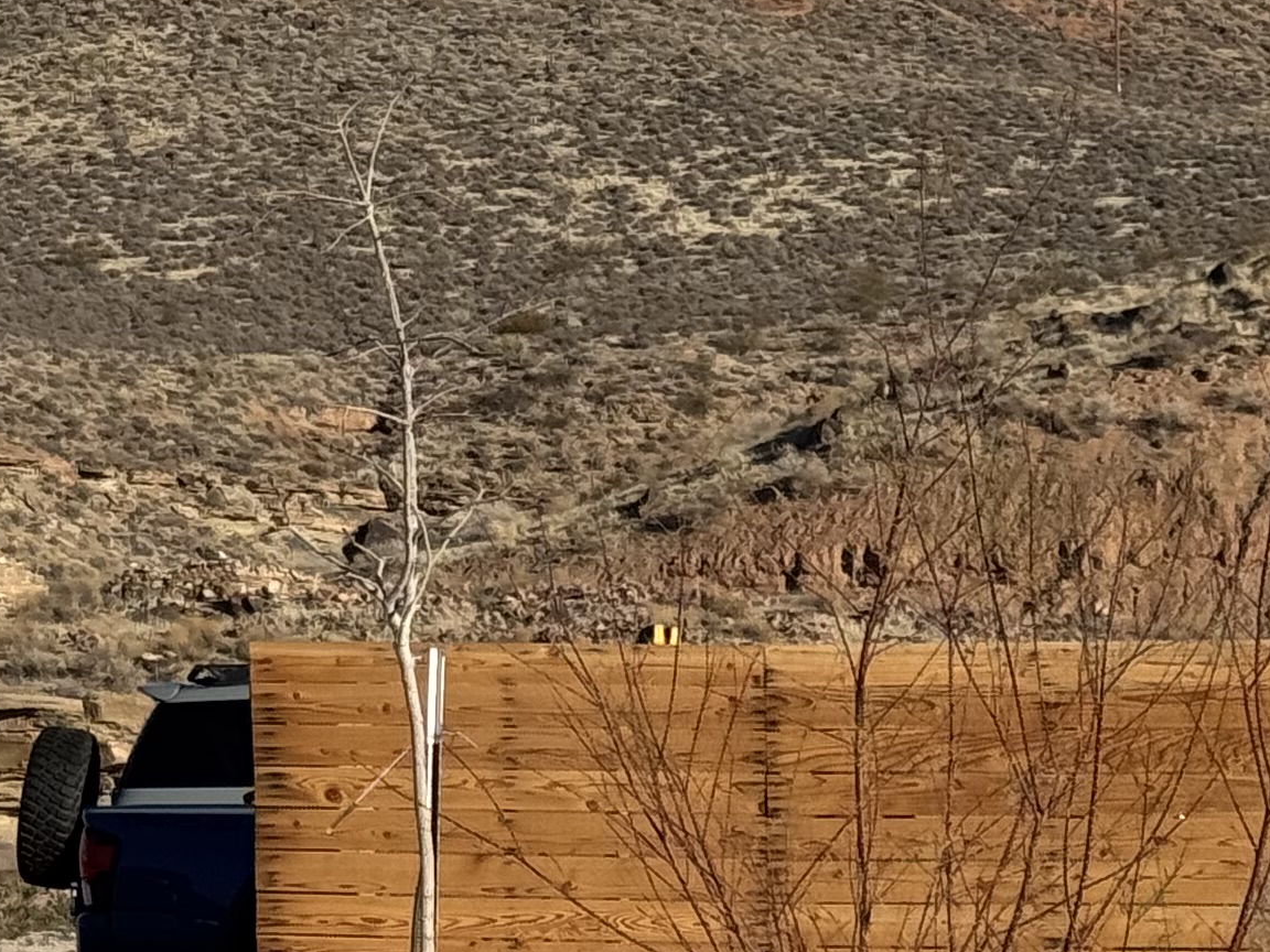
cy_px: 152
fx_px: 6164
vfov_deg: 8.8
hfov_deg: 11.3
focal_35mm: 168
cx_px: -561
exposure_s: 1/5848
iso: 64
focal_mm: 6.76
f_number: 1.78
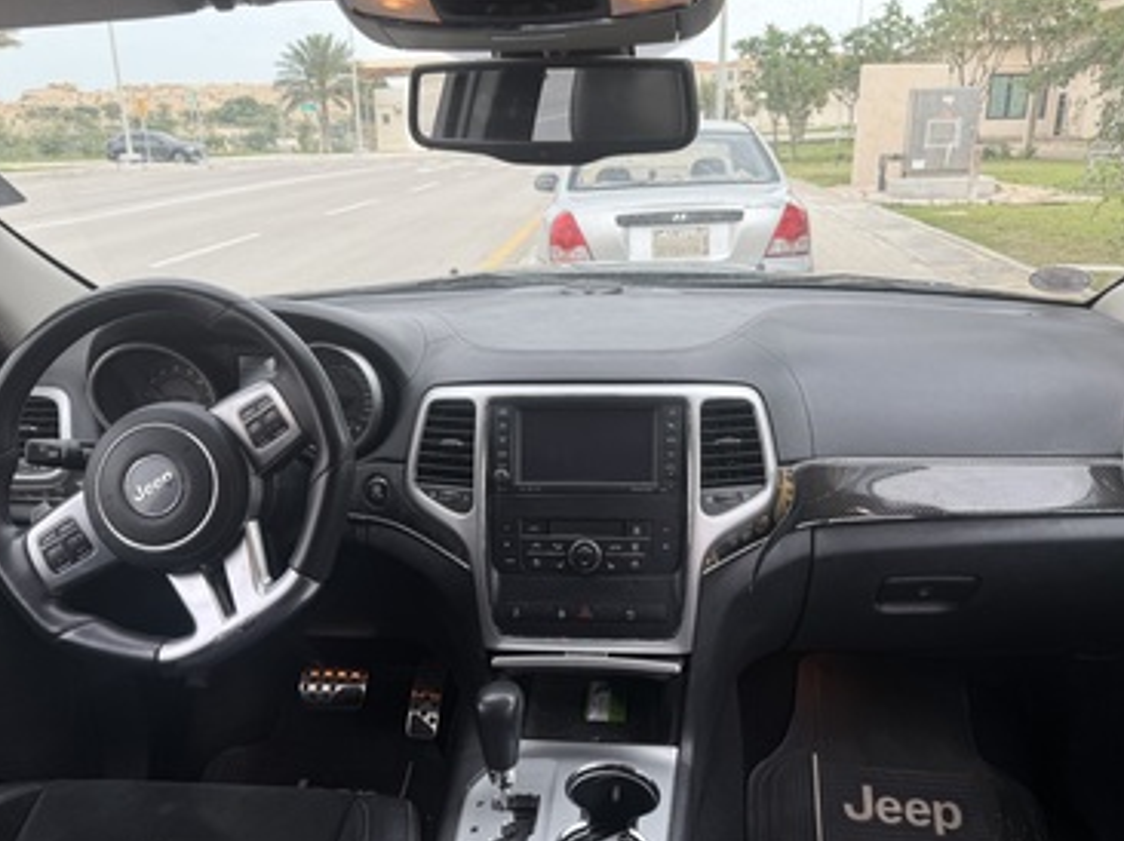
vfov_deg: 46.5
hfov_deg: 60.0
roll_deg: +1.0
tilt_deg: -20.9
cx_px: 554
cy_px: 502
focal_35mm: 30
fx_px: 973
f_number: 1.78
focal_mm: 6.76
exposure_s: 1/166
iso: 64
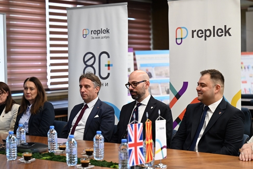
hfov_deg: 27.0
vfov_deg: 18.2
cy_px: 84
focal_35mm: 75
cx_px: 126
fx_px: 527
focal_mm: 75
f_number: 2.8
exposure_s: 1/250
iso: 1250
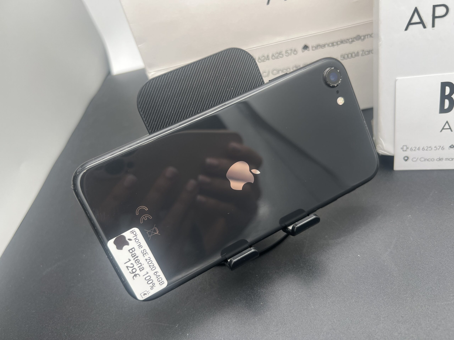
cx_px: 227
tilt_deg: -40.9
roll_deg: +17.7
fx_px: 341
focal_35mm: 26
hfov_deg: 67.3
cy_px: 170
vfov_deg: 53.1
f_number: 1.5
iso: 32
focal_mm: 5.7
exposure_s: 1/112
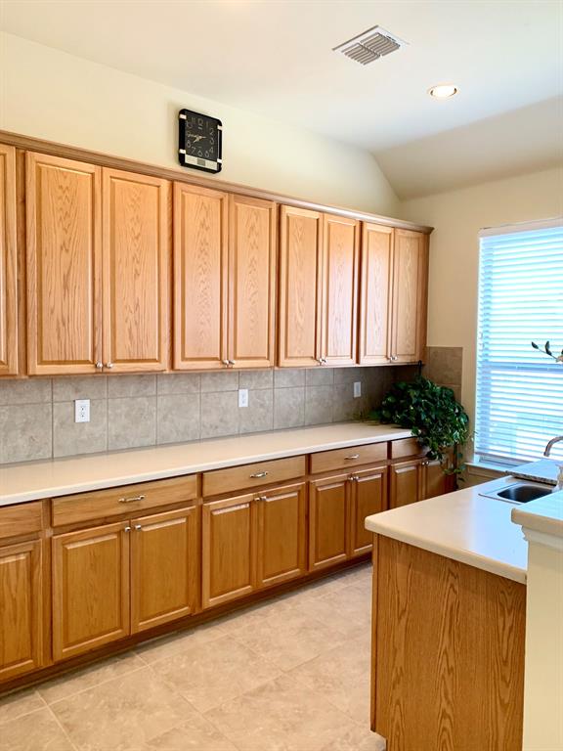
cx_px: 282
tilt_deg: -1.2
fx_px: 564
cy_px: 376
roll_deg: -1.7
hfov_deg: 53.1
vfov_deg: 67.3
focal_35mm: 26
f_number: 1.8
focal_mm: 4.25
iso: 160
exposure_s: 1/60
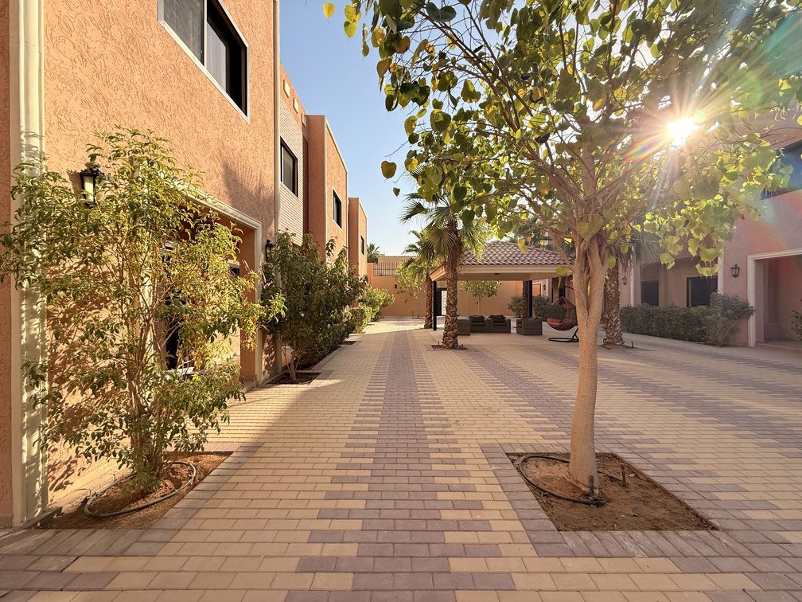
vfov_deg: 85.7
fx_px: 324
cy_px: 301
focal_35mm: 14
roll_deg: +0.6
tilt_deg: -0.3
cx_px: 401
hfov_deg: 102.1
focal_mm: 2.22
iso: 50
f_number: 2.2
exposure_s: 1/1068
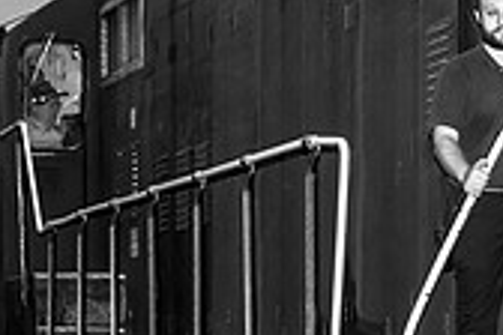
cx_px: 616
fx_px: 3213
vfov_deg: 6.0
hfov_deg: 8.8
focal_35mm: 230
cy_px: 227
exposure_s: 1/80
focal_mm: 61
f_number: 7.1
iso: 1600
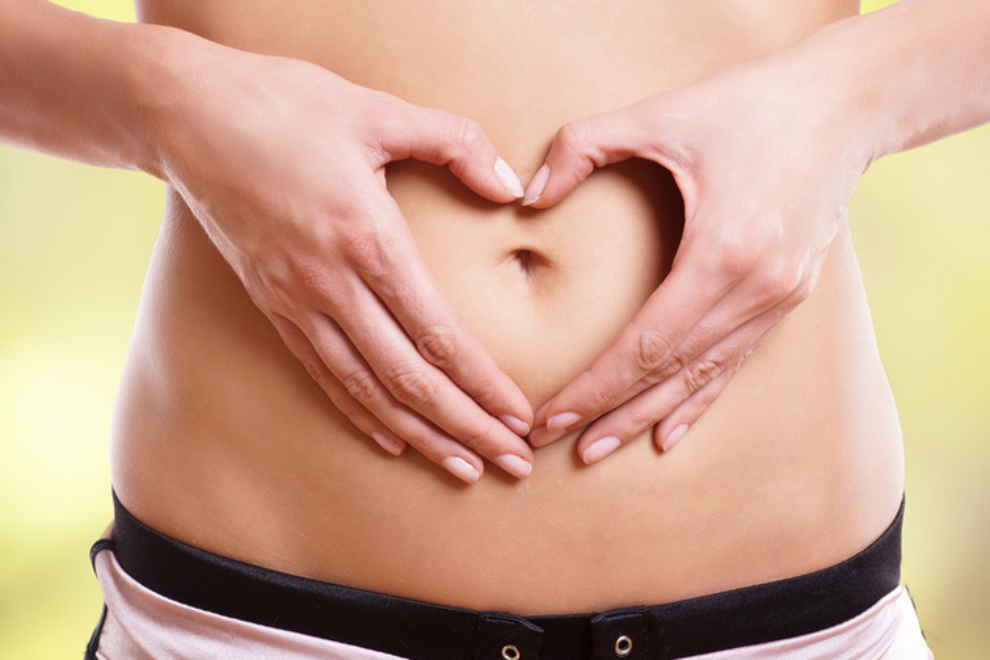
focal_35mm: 81
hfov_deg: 25.1
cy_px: 323
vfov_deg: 16.8
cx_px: 512
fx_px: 2227
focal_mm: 50
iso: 100
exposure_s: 1/125
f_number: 8
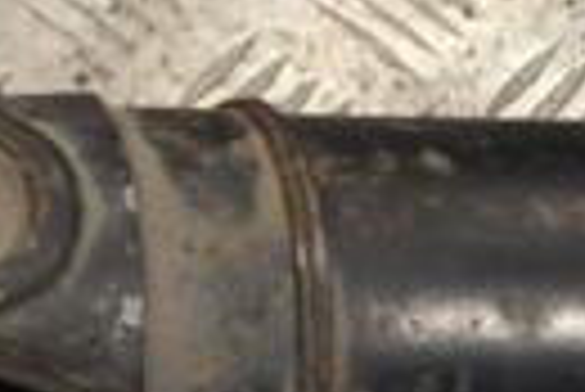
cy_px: 320
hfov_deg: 11.0
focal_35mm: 166
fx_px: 2700
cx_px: -684
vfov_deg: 8.3
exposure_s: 1/125
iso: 400
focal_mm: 24
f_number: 5.6
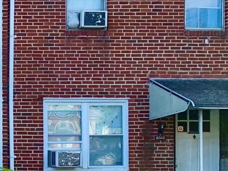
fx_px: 672
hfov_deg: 16.2
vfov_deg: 14.5
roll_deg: -0.5
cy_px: 91
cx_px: -181
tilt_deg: +9.9
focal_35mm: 102
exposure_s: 1/1205
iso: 25
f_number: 1.8
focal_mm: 4.25
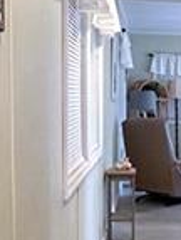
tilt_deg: -7.4
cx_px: 199
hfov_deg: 18.9
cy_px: 170
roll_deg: -1.5
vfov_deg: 25.7
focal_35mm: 75
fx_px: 521
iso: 400
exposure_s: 1/60
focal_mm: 2.22
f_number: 2.2
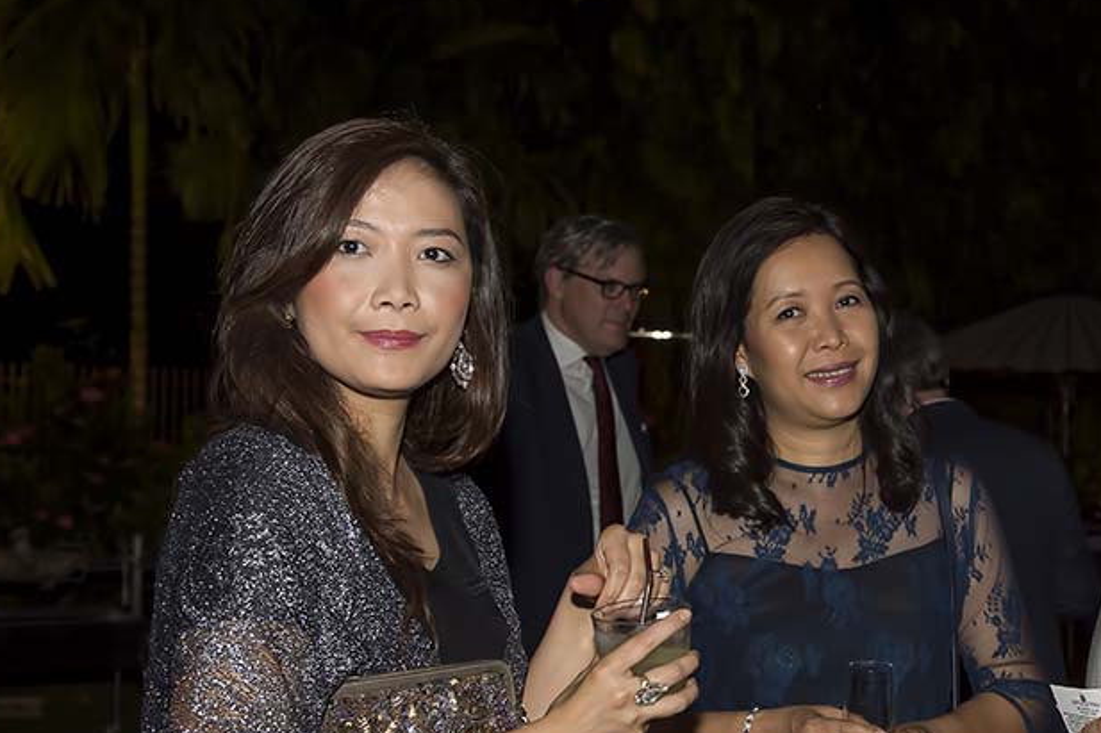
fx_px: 1712
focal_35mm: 56
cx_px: 835
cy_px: 500
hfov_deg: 34.8
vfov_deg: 24.0
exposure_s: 1/60
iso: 400
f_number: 5.6
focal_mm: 36
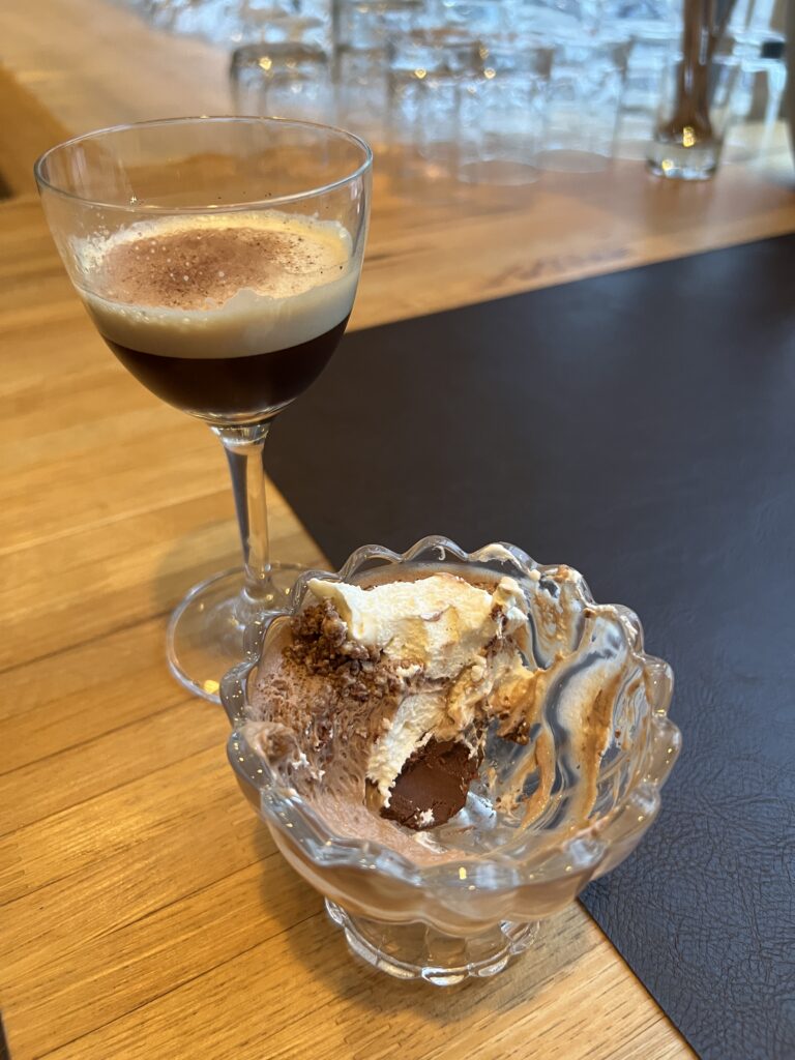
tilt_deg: -38.4
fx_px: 796
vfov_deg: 67.3
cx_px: 398
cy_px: 530
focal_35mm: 26
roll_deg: -1.2
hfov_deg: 53.1
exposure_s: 1/40
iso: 400
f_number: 1.5
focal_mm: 5.7
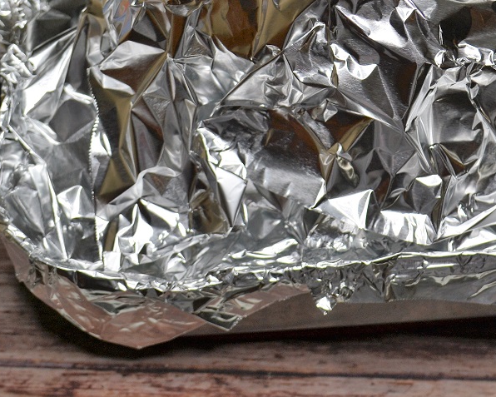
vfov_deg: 17.9
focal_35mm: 85
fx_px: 1248
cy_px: 66
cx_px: 394
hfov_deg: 22.2
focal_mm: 30
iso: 180
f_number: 5.6
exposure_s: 1/125
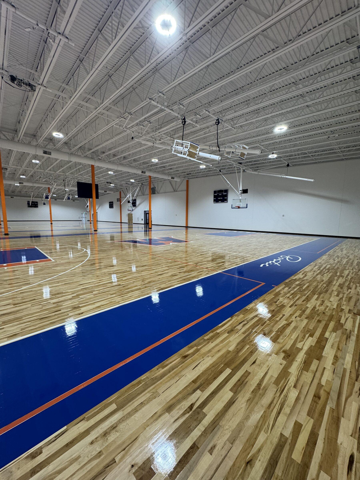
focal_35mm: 14
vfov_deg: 102.1
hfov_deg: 85.7
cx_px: 180
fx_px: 194
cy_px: 240
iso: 160
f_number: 2.2
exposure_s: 1/120
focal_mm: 2.22
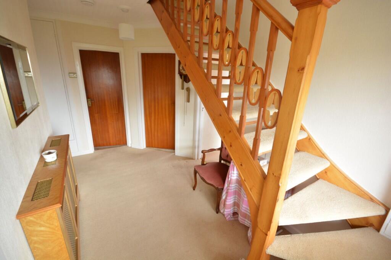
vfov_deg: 77.3
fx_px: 163
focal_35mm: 15
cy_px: 130
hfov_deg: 100.4
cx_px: 196
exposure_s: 1/13
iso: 400
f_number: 8
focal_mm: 10
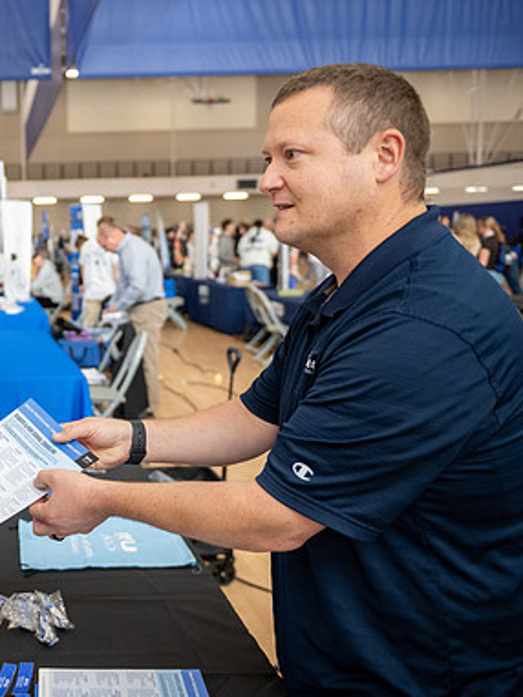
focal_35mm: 41
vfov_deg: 45.8
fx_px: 825
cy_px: 347
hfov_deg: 32.4
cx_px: 2
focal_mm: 28
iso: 1250
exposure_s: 1/500
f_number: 2.8
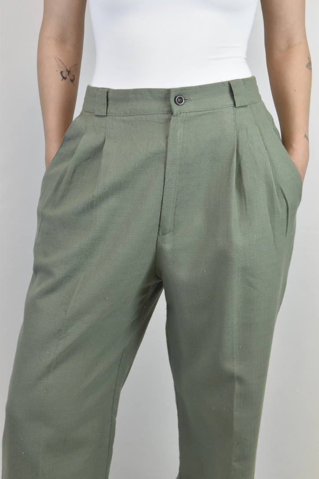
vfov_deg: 24.6
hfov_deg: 16.6
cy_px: 240
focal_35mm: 82
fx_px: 1096
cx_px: 160
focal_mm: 55
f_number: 18
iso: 1600
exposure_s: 1/30
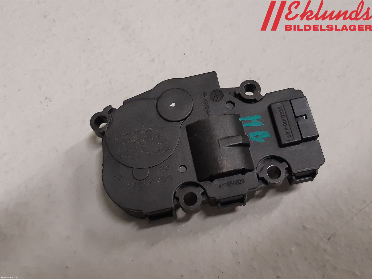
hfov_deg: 67.3
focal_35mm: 26
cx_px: 186
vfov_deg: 53.1
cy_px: 140
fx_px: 279
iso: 160
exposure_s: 1/50
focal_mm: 3.93
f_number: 1.7
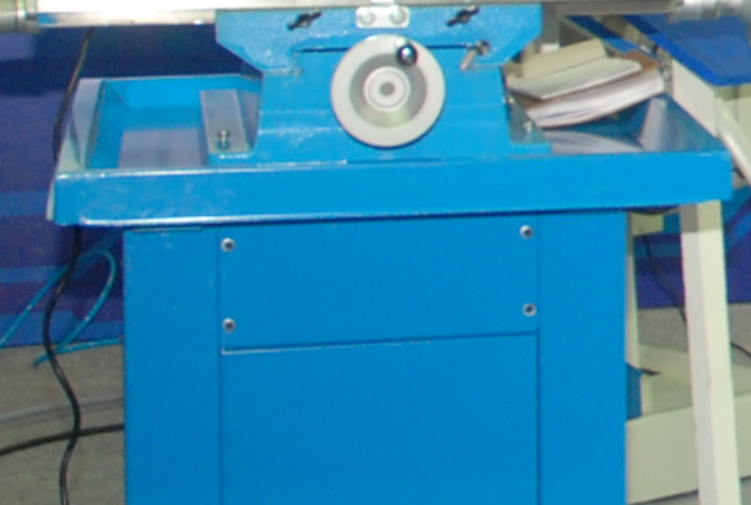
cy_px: -255
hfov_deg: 11.6
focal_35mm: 151
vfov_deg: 8.9
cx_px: 1677
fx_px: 3157
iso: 400
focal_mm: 18
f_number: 5
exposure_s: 1/80
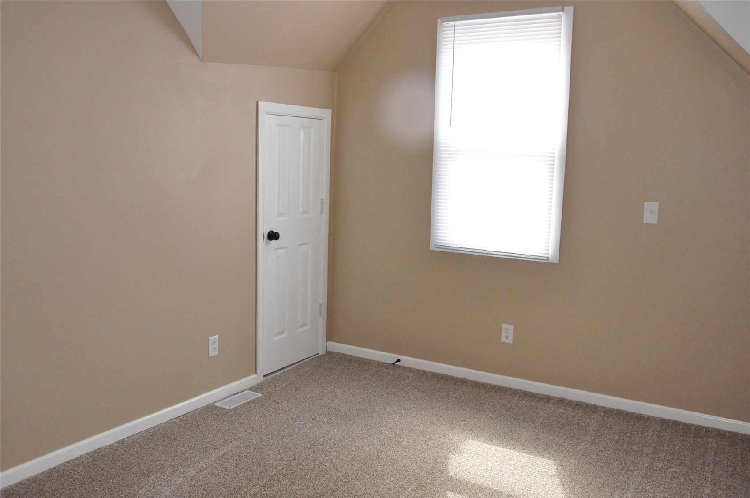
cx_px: 375
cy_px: 249
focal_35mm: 32
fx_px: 655
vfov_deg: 41.6
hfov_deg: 59.6
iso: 3200
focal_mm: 21
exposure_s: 1/200
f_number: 7.1
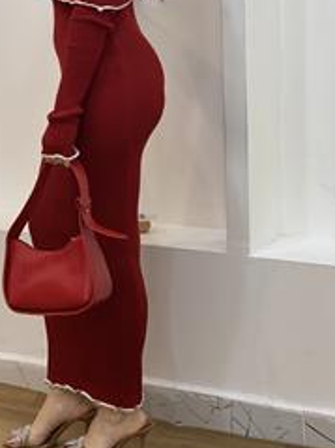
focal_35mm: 90
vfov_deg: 21.6
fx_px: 1162
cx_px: 82
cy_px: 106
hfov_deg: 16.3
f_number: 2
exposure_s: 1/100
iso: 80
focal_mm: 6
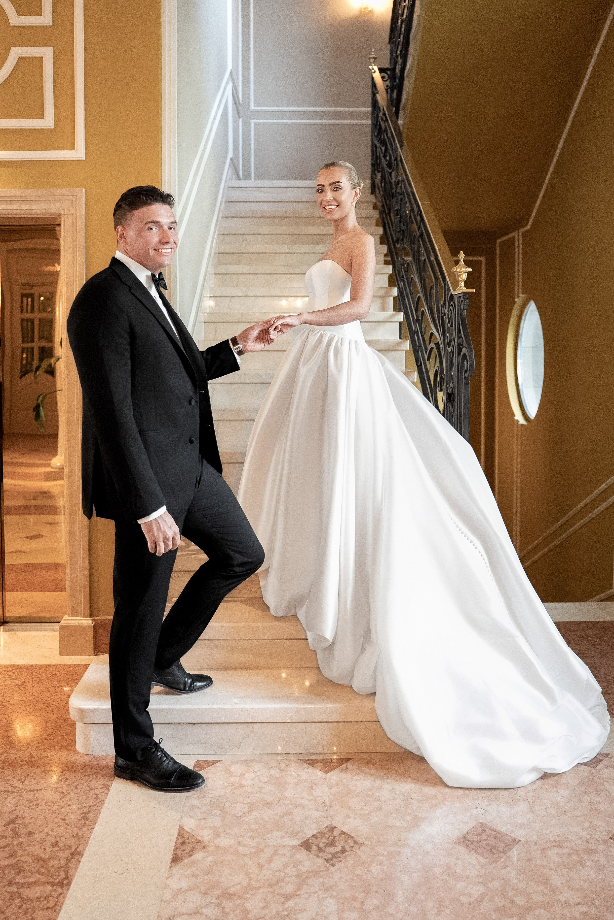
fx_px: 742
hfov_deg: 45.0
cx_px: 312
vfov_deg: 63.6
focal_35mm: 29
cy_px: 446
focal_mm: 28
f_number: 2.8
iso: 10000
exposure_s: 1/500
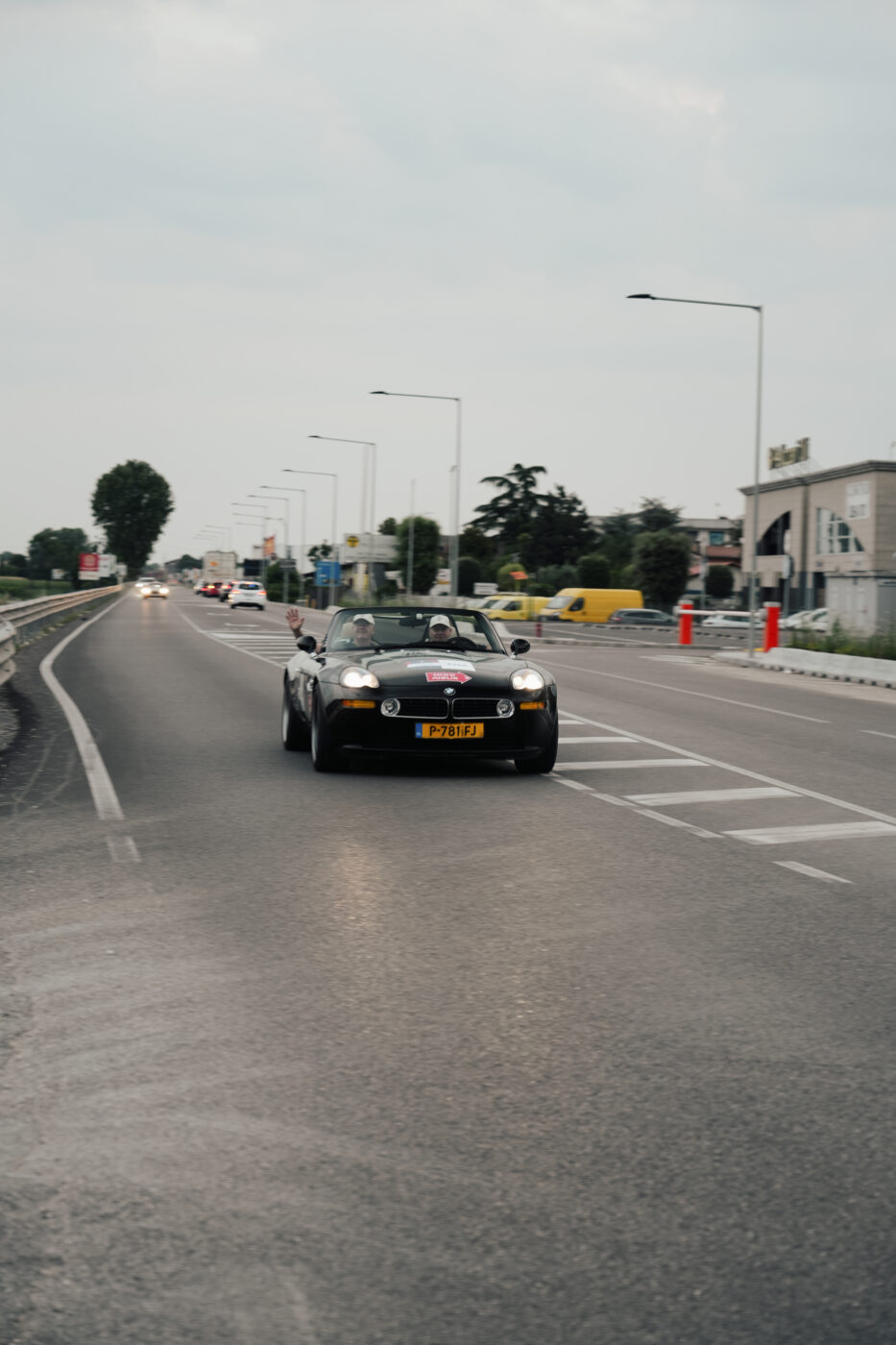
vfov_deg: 29.2
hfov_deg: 19.7
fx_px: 2576
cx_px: 448
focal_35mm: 69
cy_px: 672
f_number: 4
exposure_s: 1/80
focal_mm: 69
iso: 320
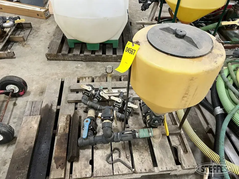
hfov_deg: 67.3
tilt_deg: -44.3
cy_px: 90
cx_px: 120
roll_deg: -0.4
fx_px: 180
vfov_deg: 53.1
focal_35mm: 26
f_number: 1.5
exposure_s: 1/60
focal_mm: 5.7
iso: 125
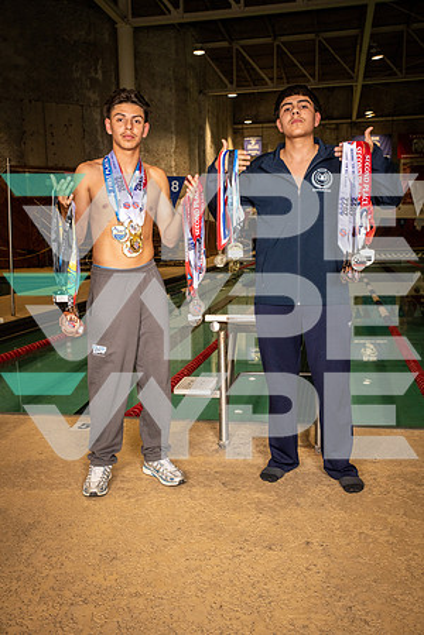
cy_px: 318
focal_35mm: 35
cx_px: 212
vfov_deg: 54.4
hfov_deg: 37.9
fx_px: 618
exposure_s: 1/400
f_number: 6.3
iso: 1000
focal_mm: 35
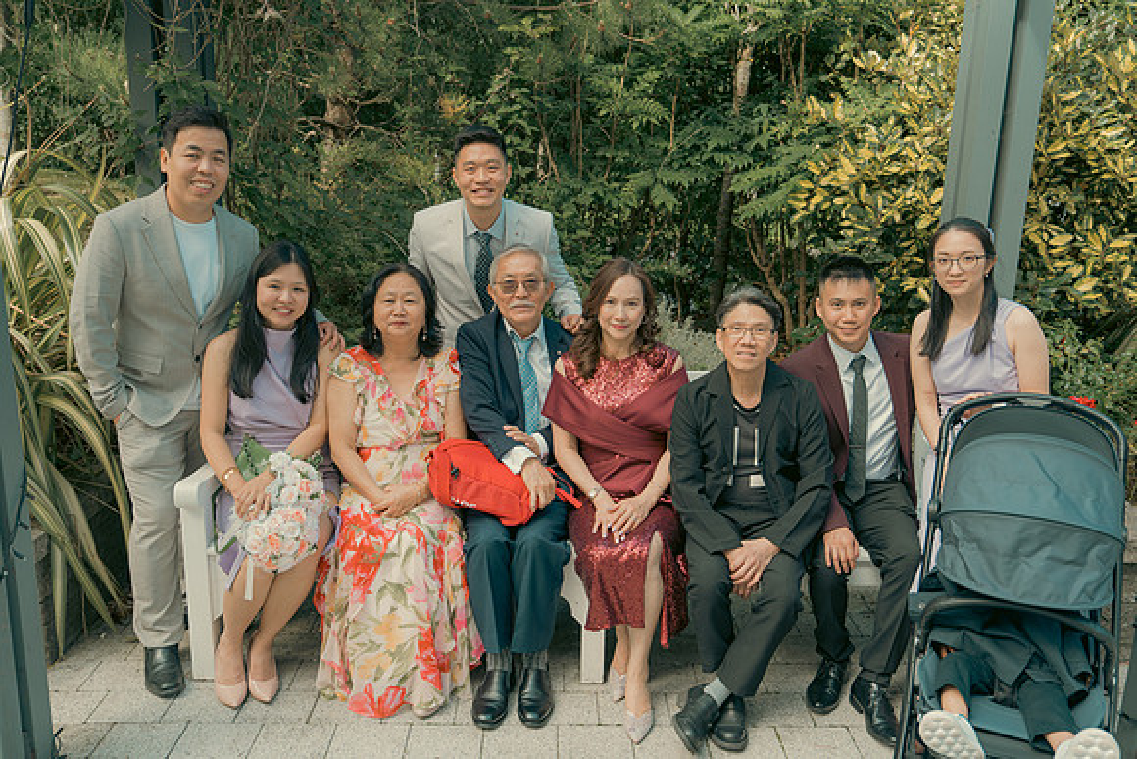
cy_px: 380
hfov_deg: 60.3
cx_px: 568
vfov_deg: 42.3
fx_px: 979
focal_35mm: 31
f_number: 3.5
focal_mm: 31
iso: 125
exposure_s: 1/160
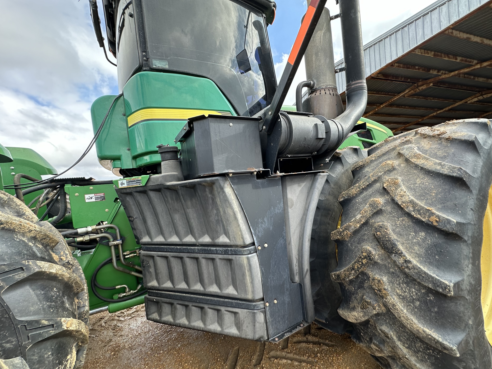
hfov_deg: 98.2
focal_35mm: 15
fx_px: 213
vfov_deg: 81.7
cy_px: 193
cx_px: 253
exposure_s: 1/277
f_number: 2.2
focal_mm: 2.22
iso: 40
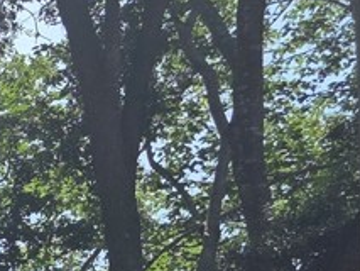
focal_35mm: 173
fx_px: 1800
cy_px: 566
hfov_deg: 8.4
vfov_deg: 8.1
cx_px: -918
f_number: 1.7
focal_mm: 6.3
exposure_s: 1/5017
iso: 80
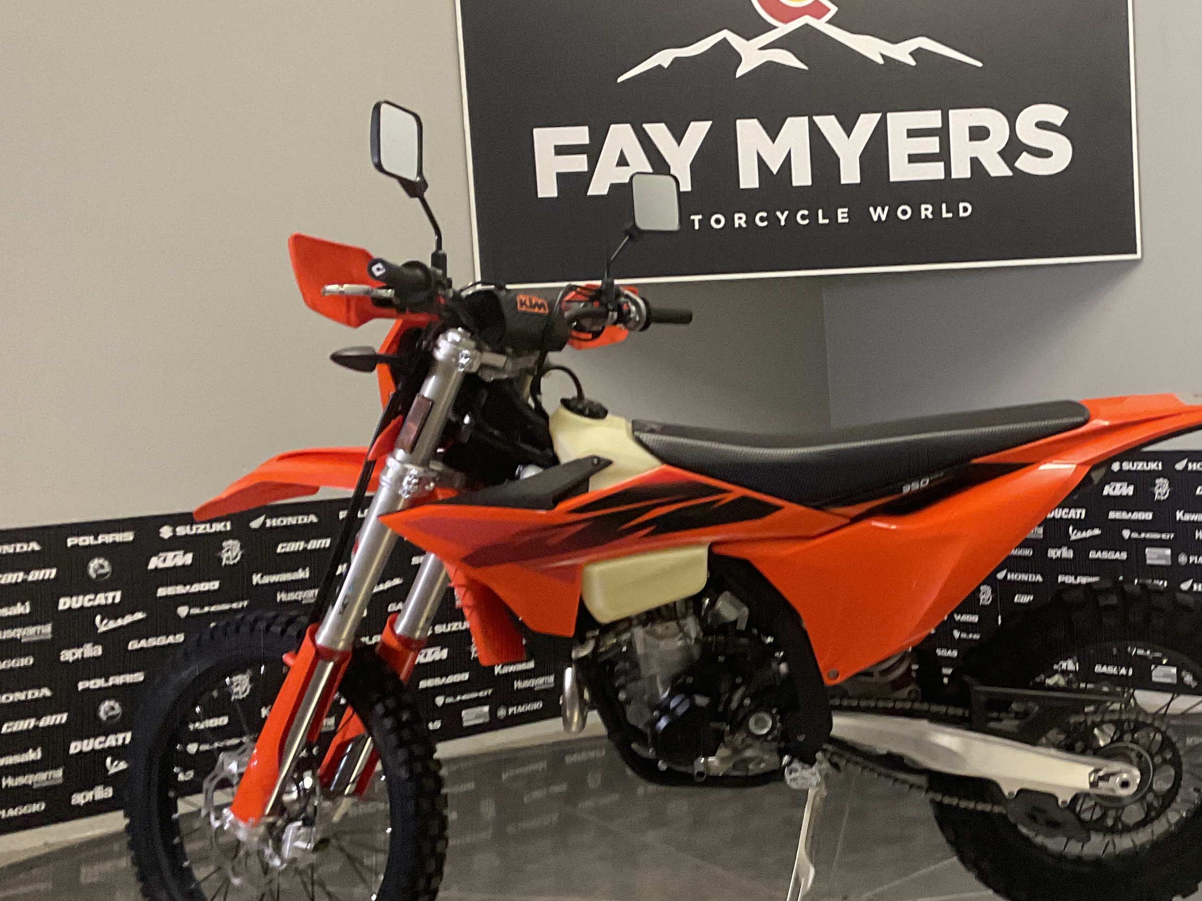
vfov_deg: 28.6
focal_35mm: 51
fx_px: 1771
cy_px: 477
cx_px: 871
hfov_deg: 36.8
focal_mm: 3
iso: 160
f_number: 1.8
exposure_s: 1/60
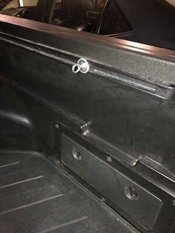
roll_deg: +1.4
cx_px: 88
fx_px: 189
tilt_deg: -36.2
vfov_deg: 63.4
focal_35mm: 28
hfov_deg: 49.7
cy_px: 116
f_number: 1.8
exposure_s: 1/16
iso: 125
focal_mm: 3.99
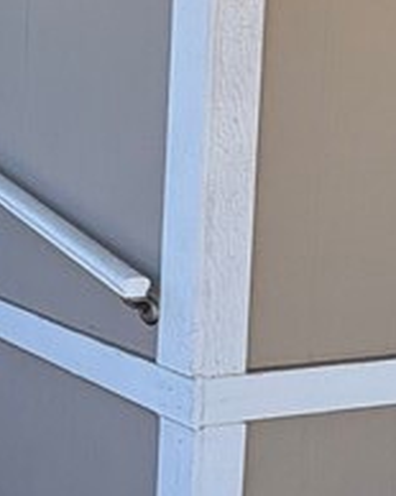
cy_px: 215
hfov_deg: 17.7
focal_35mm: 72
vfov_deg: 26.4
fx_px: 1056
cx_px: -289
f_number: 2.2
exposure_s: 1/573
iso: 64
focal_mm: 2.22
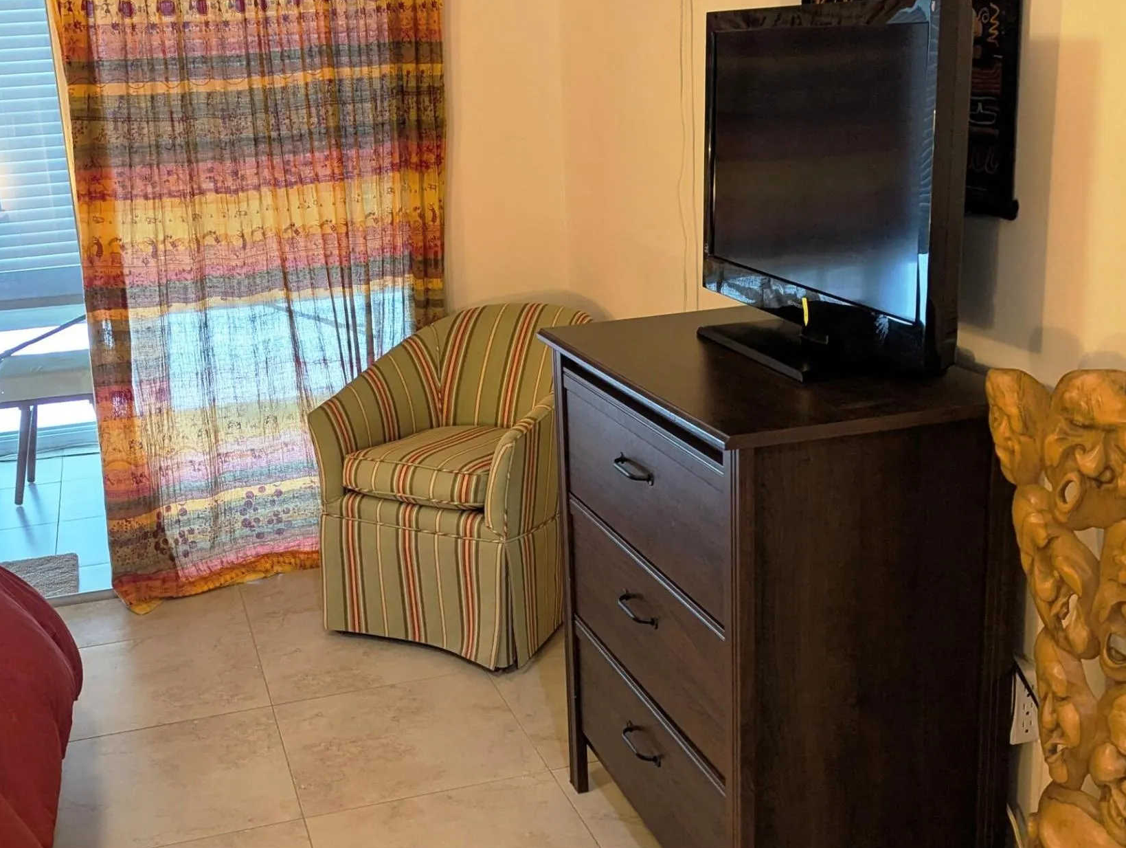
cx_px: 501
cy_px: 422
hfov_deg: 44.7
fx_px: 1368
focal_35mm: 42
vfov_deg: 34.4
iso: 85
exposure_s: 1/40
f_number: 1.85
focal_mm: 6.81
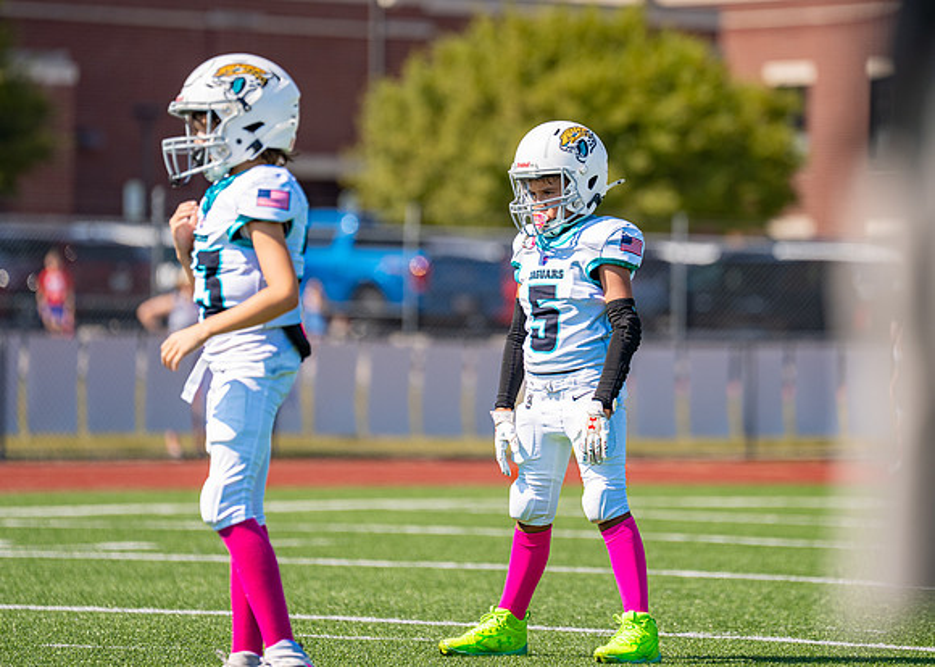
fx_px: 6850
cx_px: 548
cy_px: 262
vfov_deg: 5.6
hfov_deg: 7.8
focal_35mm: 258
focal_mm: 200
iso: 100
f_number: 2.8
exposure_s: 1/1600
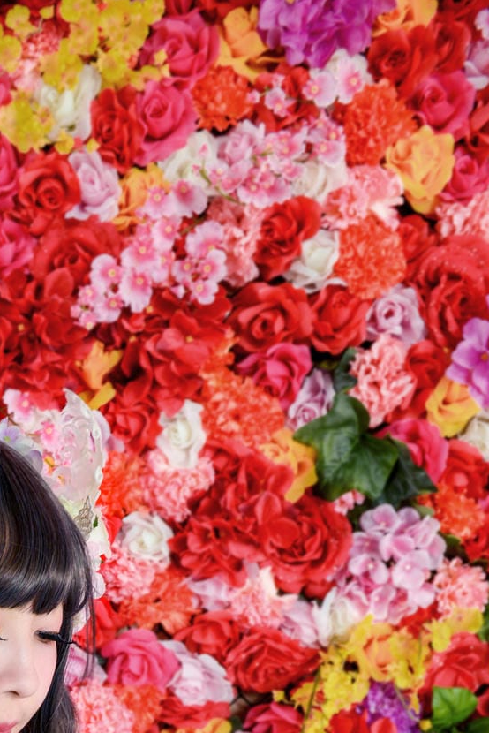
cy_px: 792
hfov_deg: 24.7
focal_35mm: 52
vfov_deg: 33.6
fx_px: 1059
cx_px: -5
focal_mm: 24
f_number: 4.5
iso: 800
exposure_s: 1/100
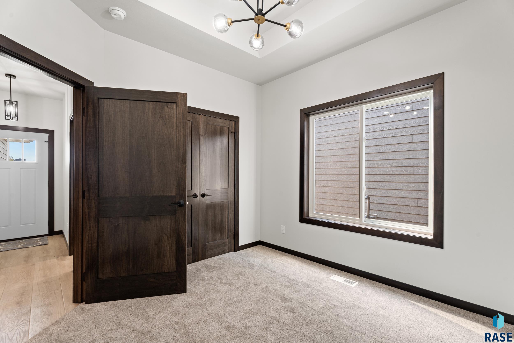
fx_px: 228
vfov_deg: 73.8
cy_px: 172
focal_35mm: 16
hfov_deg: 96.7
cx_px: 257
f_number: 9
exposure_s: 1/2
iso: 250
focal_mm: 16
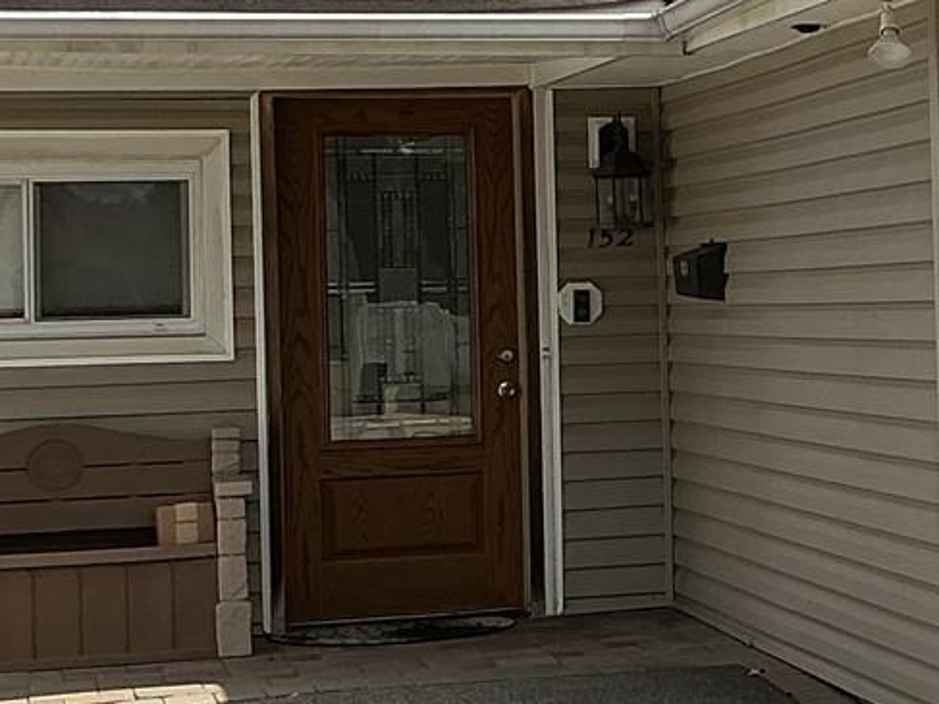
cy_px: 245
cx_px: 1386
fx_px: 3309
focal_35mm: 122
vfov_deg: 12.1
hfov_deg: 15.0
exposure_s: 1/1412
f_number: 1.8
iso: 25
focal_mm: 3
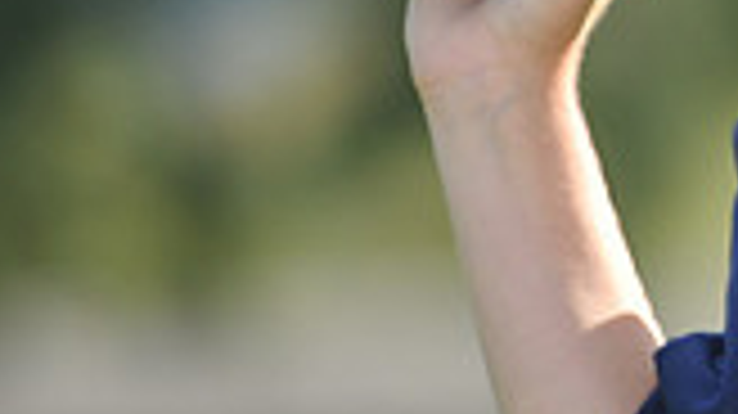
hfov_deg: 2.9
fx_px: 14491
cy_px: -315
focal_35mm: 741
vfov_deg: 1.6
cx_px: 1215
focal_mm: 200
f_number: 4.5
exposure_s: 1/500
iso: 200
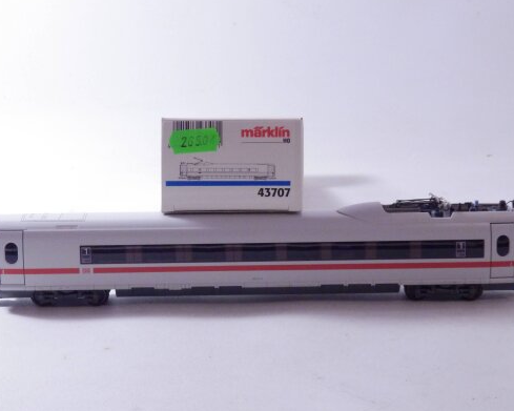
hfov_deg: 24.1
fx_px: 1202
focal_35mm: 79
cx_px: 233
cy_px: 206
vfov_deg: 19.4
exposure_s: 1/160
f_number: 4.4
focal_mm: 11.9
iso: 800
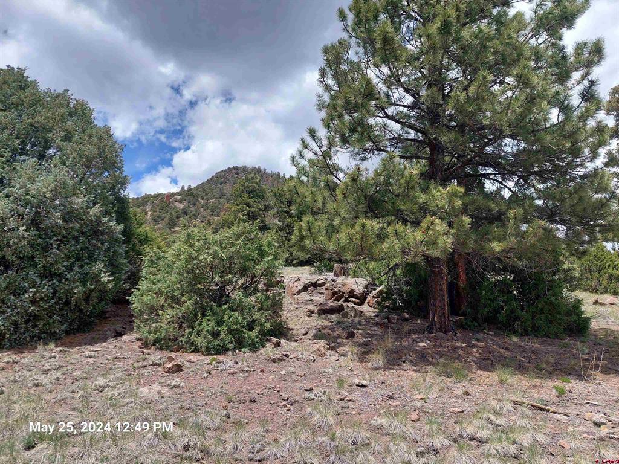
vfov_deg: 56.8
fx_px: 429
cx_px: 310
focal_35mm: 24
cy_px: 232
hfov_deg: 71.6
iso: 40
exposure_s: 1/1418
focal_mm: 5.23
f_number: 1.8
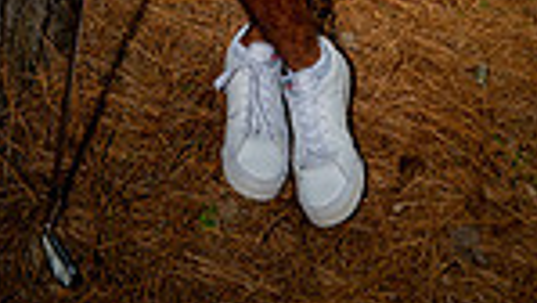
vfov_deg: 12.3
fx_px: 1125
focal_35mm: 79
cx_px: 314
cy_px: -411
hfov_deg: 26.8
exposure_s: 1/250
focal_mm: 25
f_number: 8
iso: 400
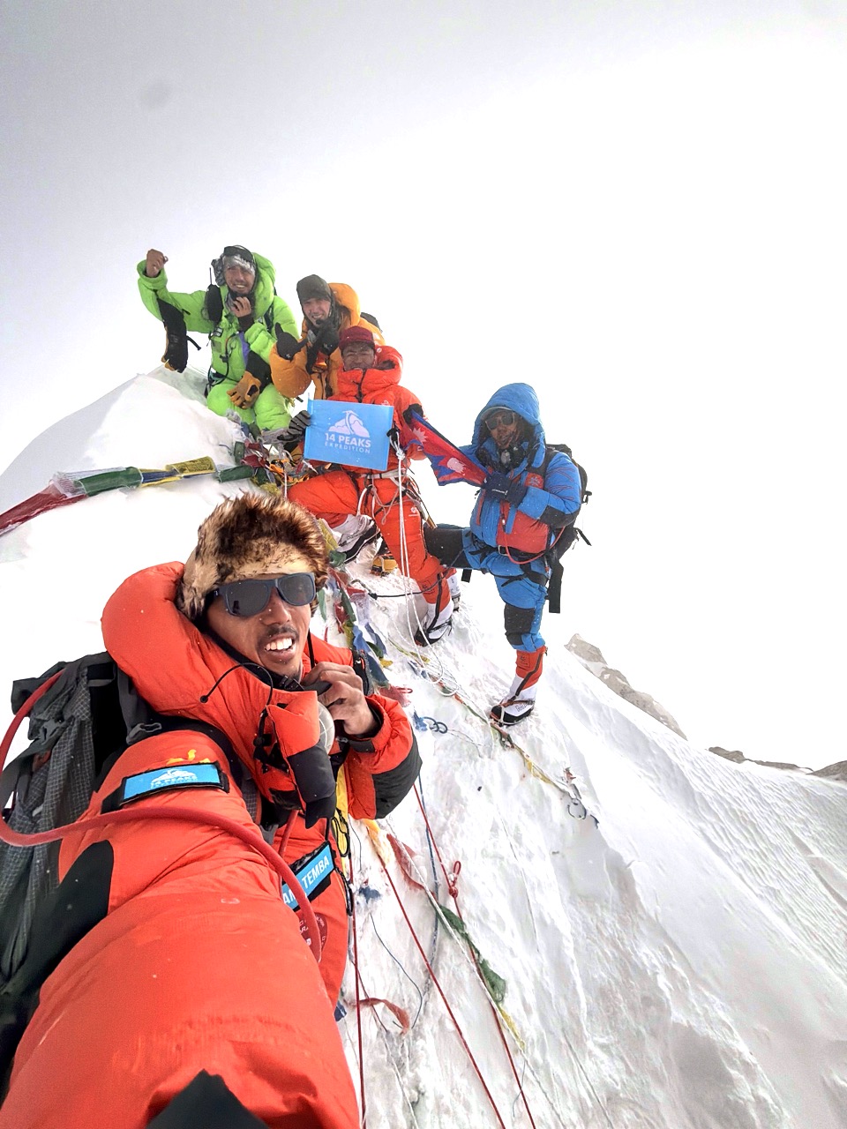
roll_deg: -1.4
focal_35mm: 14
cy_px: 564
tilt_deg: -17.7
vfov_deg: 102.1
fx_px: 457
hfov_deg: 85.7
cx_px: 424
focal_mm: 2.22
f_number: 2.2
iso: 125
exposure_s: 1/14706
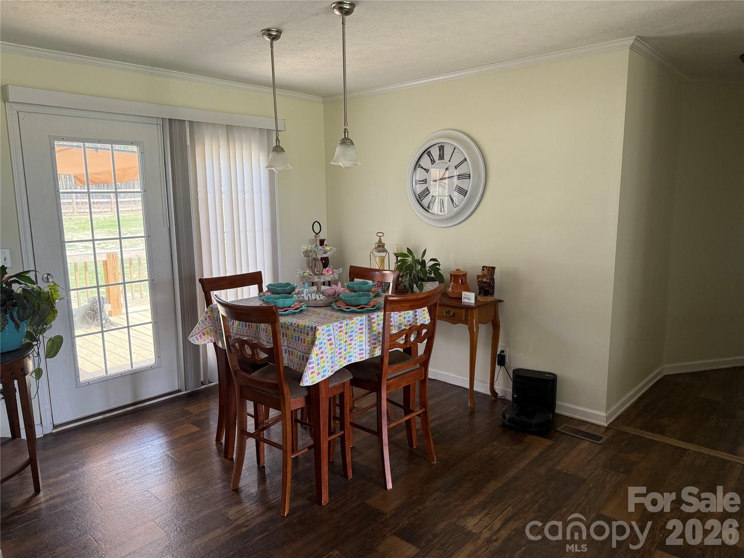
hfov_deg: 71.6
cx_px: 372
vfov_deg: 56.8
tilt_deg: -8.4
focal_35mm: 24
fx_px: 516
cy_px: 279
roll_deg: +0.1
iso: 160
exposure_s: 1/235
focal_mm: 6.76
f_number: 1.78
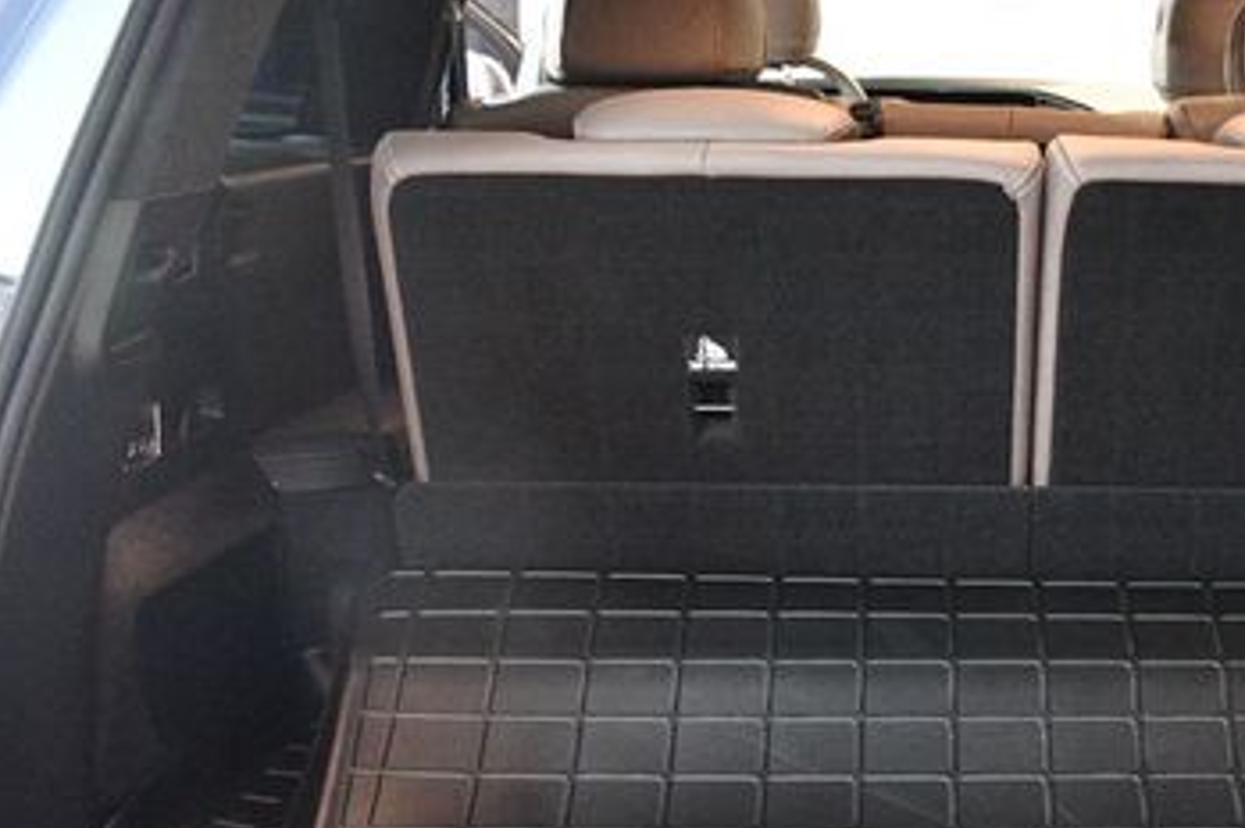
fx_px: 1900
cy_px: 414
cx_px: 1052
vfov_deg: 24.6
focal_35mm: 55
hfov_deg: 34.8
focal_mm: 20
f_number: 3.5
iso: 5600
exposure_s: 1/60
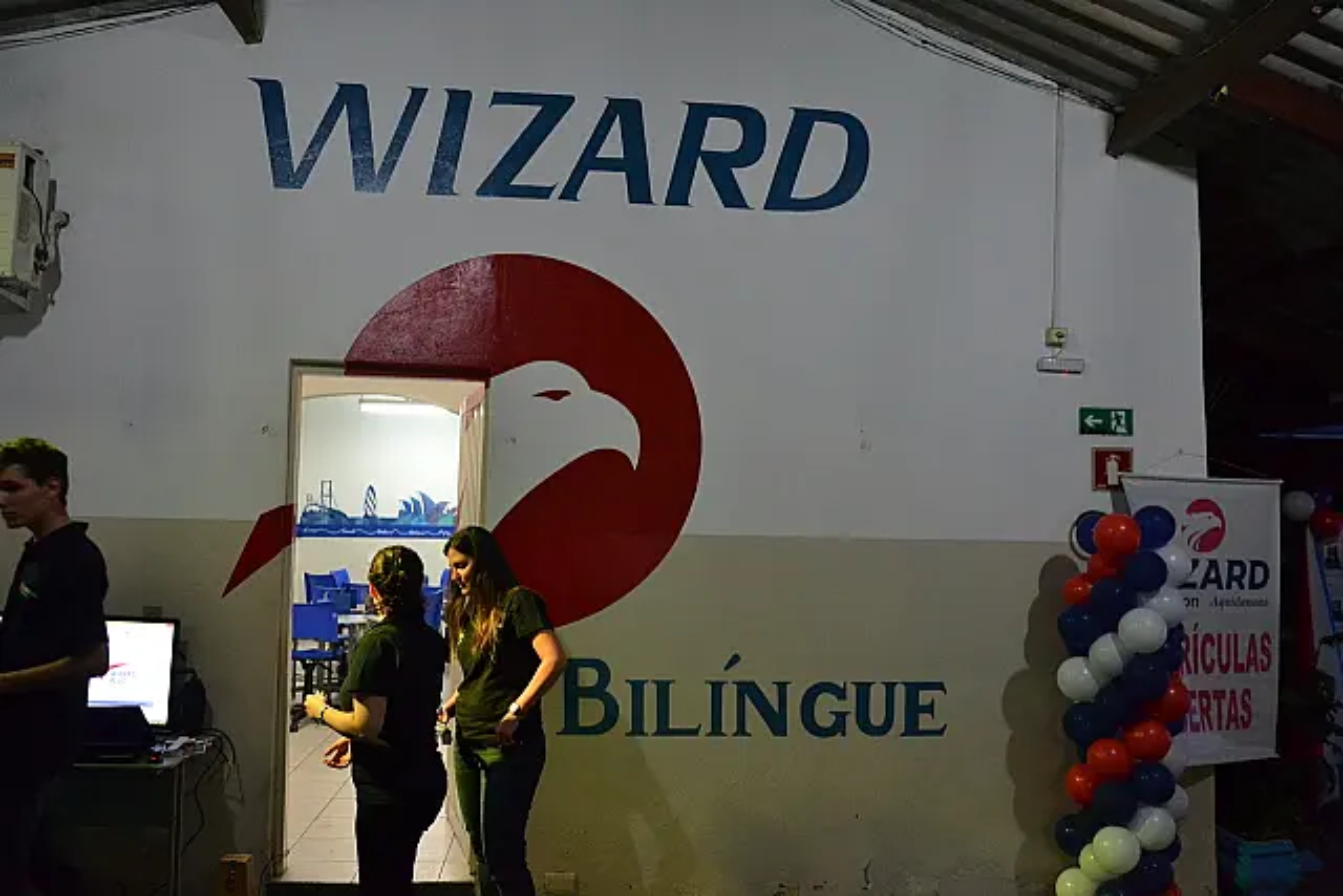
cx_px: 672
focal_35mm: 27
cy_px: 448
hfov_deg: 67.4
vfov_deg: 48.0
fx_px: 1007
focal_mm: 18
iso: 1600
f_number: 5
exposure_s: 1/60
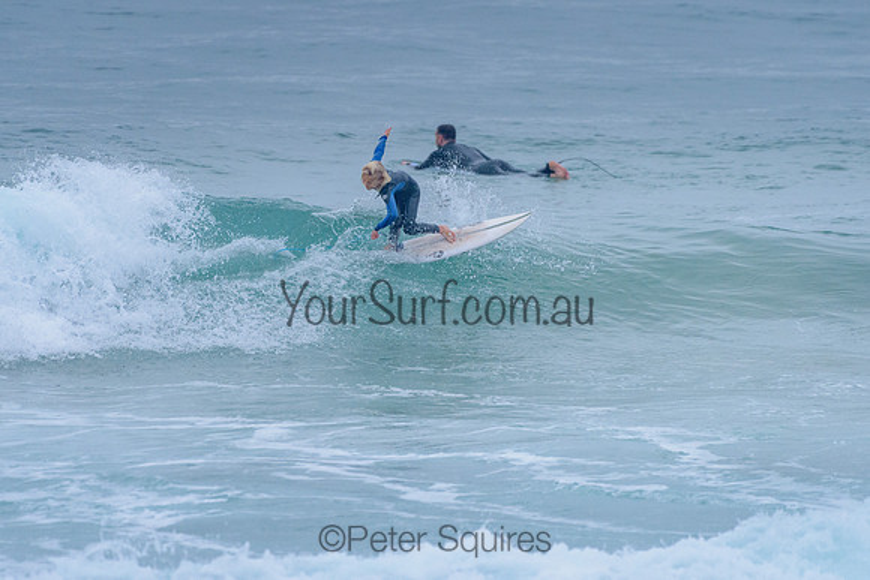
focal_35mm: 613
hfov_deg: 3.4
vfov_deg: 2.2
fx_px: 14813
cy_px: 246
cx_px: 403
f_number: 5.6
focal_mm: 500
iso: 1600
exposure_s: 1/2000
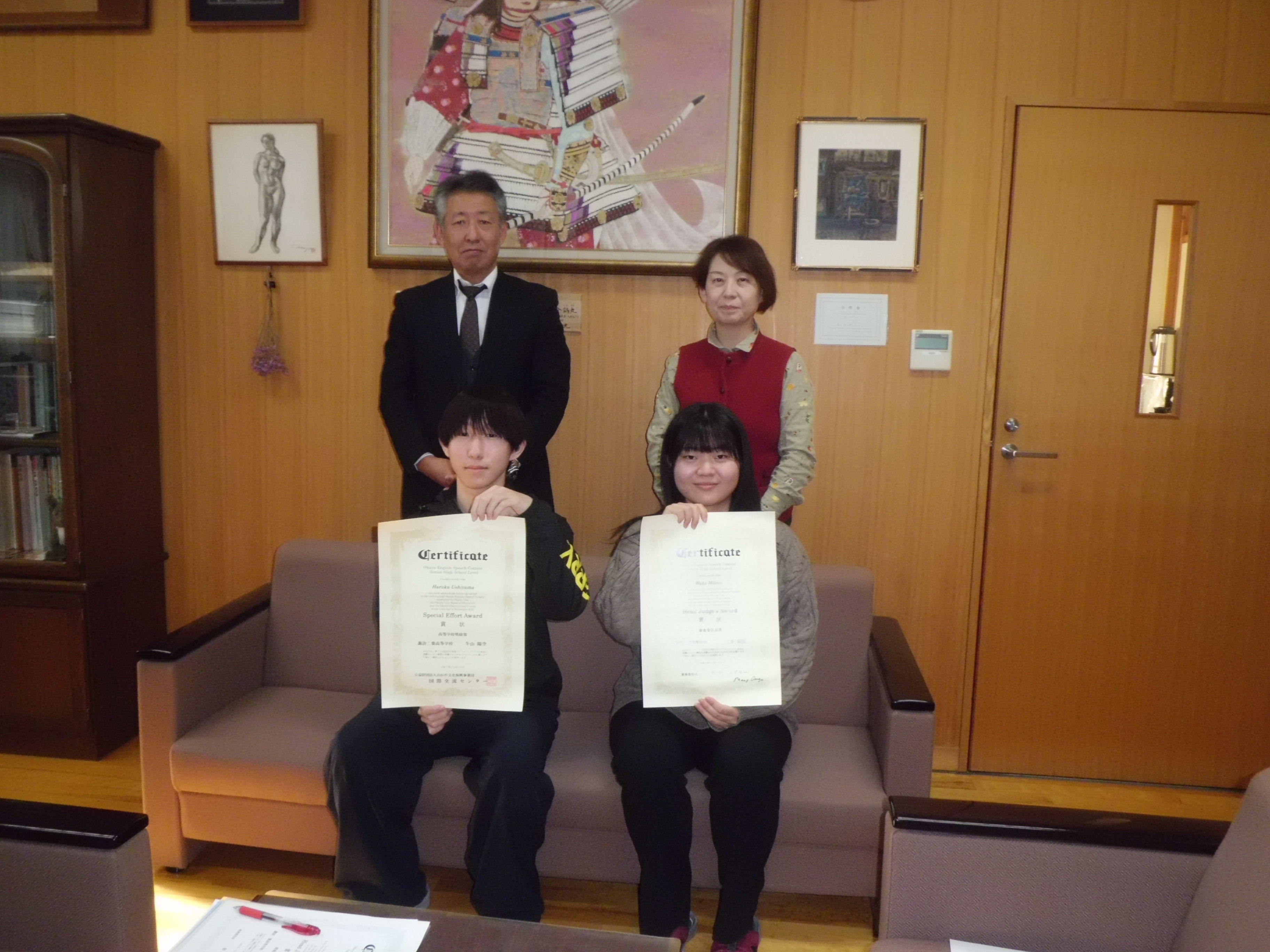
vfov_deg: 45.4
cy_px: 476
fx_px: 1137
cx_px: 635
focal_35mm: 31
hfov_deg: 58.4
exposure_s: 1/60
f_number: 2.9
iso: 400
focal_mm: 5.5
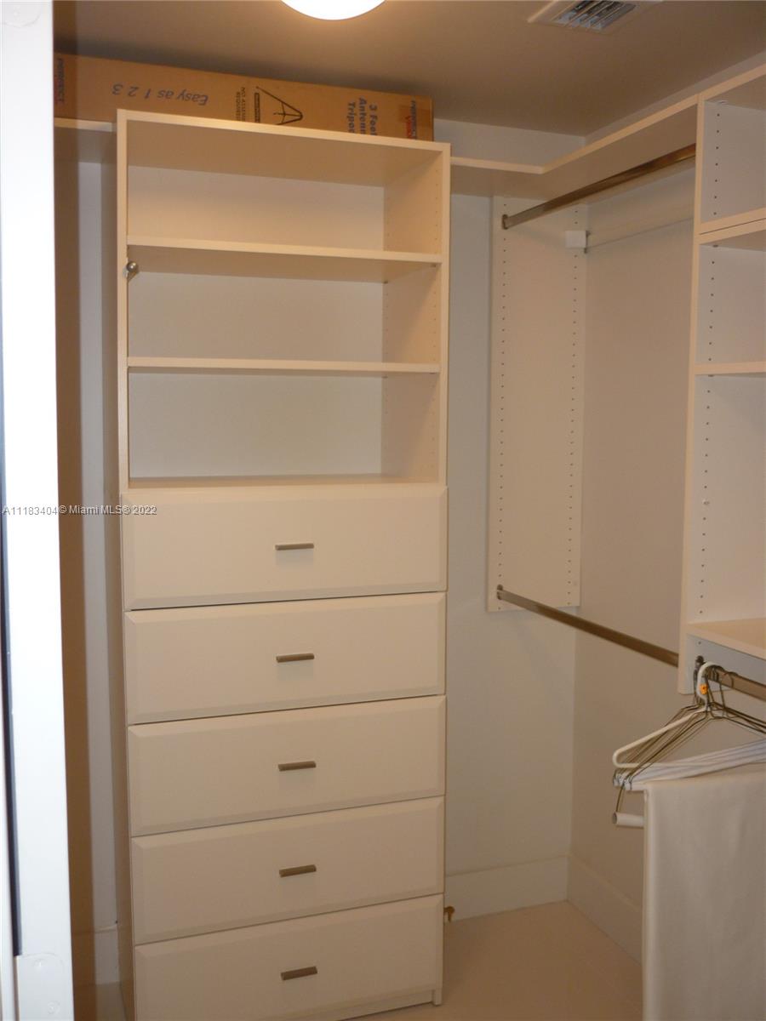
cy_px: 510
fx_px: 974
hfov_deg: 42.9
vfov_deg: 55.4
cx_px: 383
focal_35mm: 33
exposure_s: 1/30
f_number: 2.8
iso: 100
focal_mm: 5.5
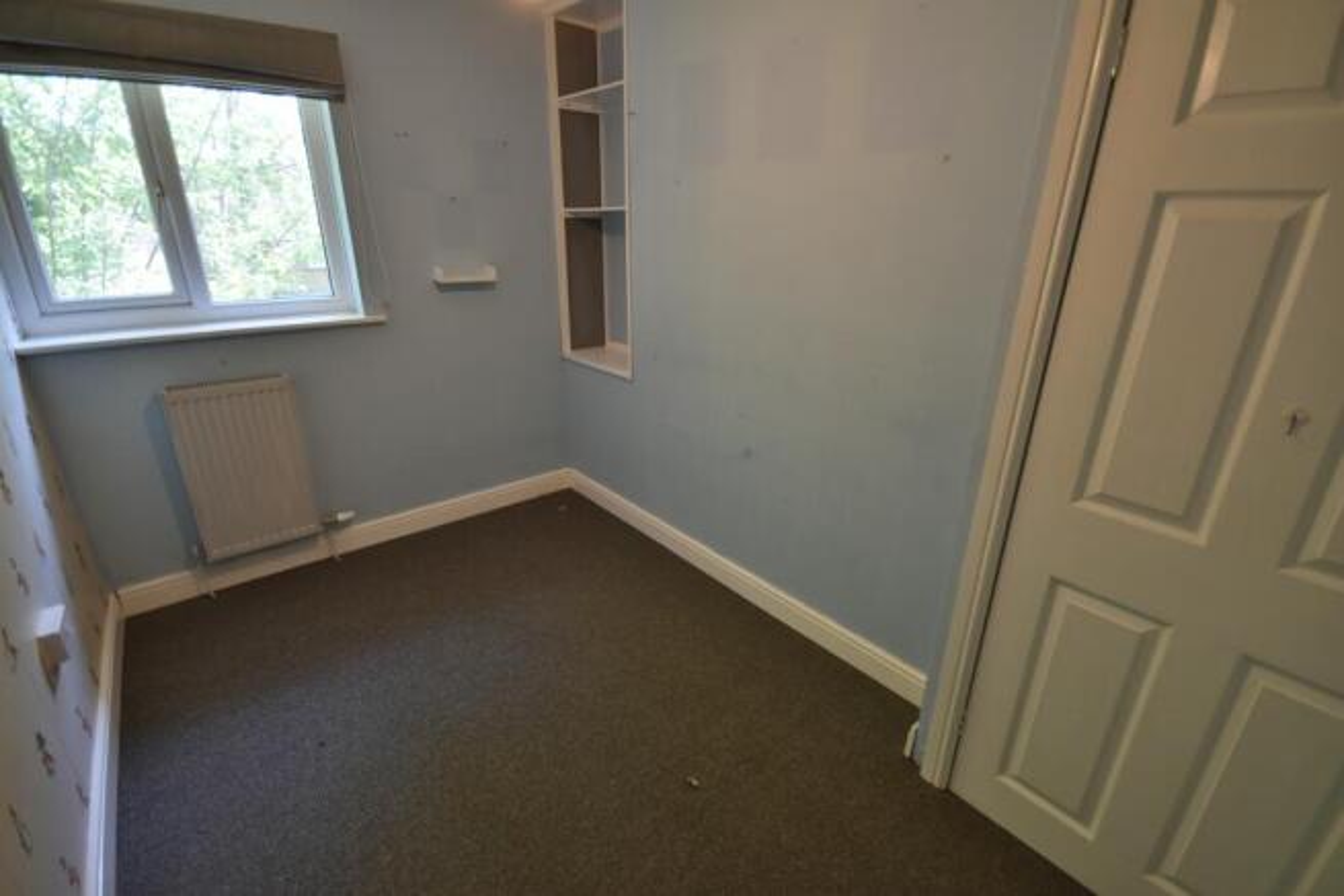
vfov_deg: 77.4
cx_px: 672
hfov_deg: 100.4
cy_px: 448
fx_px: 560
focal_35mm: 15
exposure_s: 1/100
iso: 800
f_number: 5
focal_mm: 10
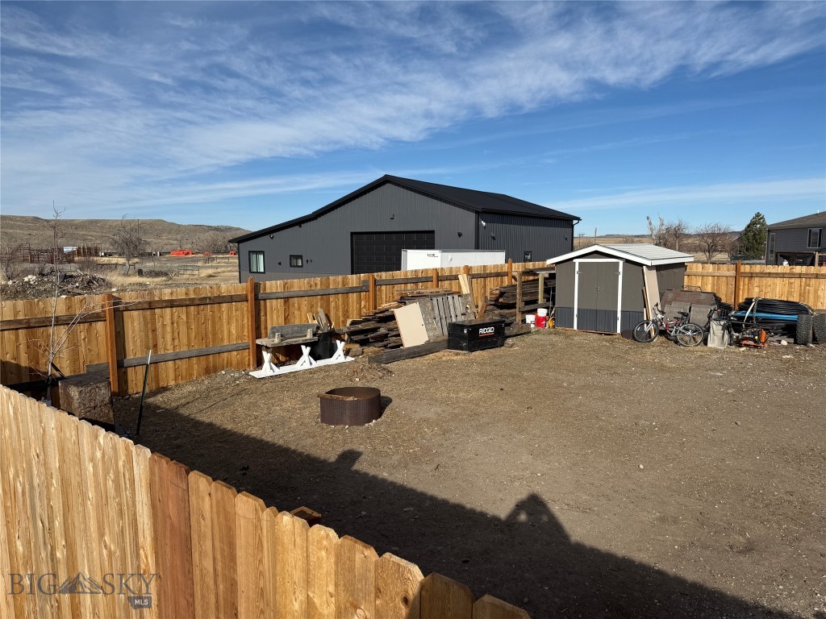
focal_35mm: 24
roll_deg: +0.4
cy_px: 310
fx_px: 573
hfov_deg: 71.6
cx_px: 413
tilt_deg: -6.7
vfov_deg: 56.8
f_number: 1.78
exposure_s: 1/6173
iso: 80
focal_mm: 6.76
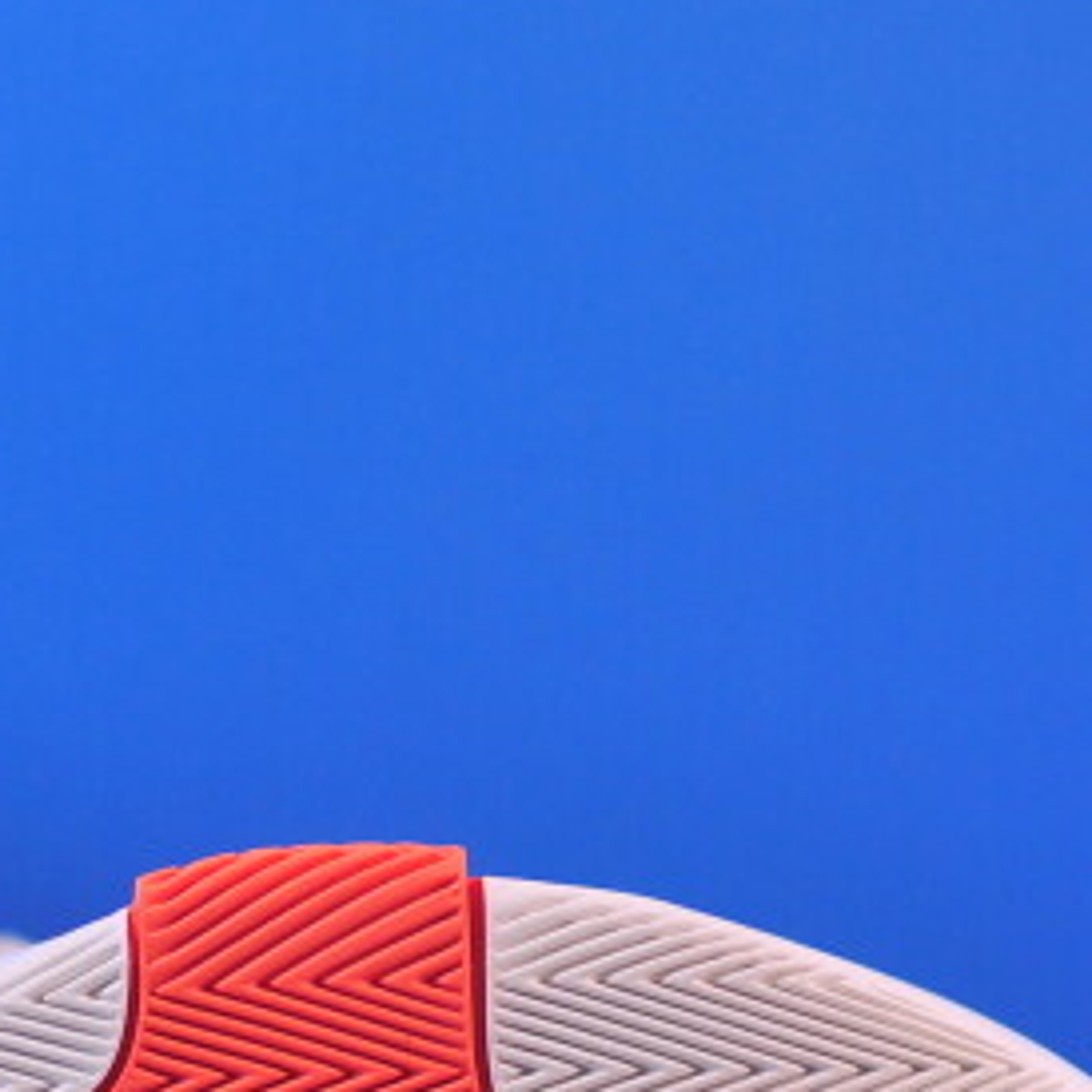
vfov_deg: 9.4
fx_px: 6638
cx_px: -52
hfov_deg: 9.3
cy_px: 911
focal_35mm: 186
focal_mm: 50
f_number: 2.5
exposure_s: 1/320
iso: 250
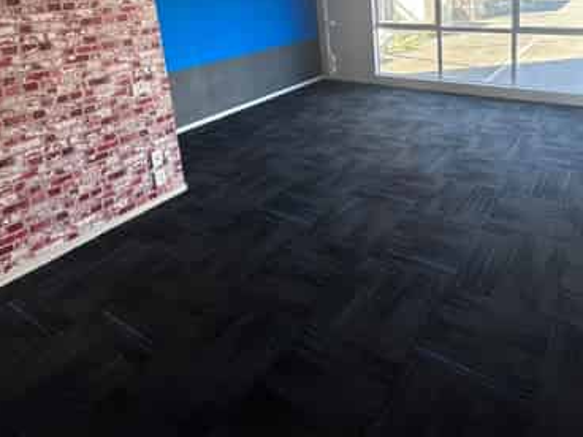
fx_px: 421
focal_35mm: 25
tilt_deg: -10.9
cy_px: 56
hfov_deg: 66.7
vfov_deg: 49.8
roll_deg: +2.2
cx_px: 407
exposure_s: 1/100
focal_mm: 2.22
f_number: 2.2
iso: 100
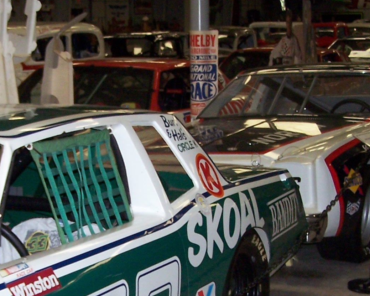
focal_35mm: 92
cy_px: 237
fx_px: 1007
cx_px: 144
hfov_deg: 20.8
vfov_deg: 16.6
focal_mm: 6.3
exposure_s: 1/60
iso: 140
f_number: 2.8
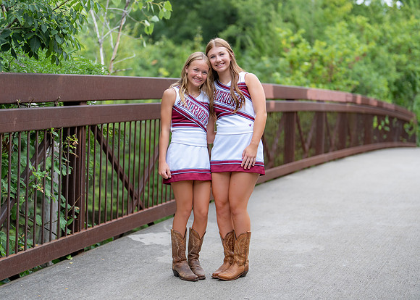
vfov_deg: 22.4
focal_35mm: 63
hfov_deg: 31.1
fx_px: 755
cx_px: 214
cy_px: 146
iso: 100
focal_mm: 50
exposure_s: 1/1250
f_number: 1.2
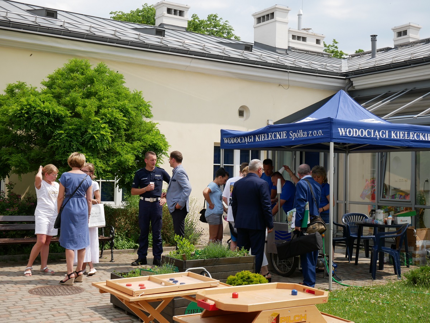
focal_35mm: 50
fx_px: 621
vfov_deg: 29.1
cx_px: 215
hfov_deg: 38.2
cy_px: 162
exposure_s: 1/500
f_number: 8
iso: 200
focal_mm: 25
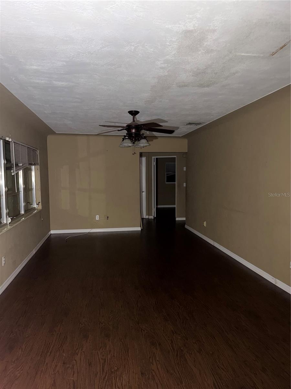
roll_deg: -0.3
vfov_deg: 71.6
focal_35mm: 24
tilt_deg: -5.3
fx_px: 269
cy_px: 194
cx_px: 146
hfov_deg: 56.8
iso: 250
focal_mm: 6.76
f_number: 1.78
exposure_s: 1/11
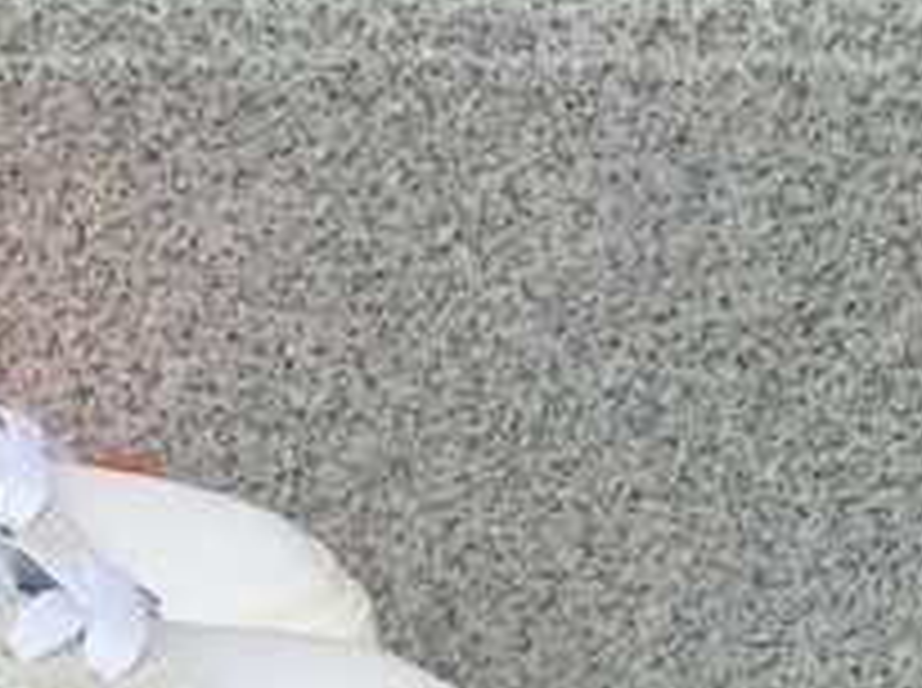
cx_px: -337
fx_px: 2579
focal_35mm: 97
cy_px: 872
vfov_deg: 14.6
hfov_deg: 18.6
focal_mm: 3.3
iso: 25
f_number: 2.4
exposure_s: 1/312
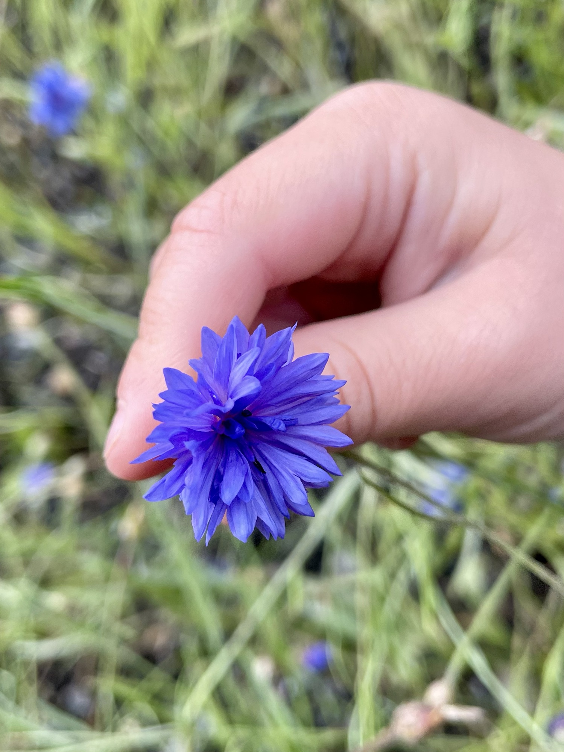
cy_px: 376
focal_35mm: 26
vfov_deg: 67.3
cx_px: 282
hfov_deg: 53.0
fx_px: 565
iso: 50
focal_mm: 4.2
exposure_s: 1/824
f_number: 1.6
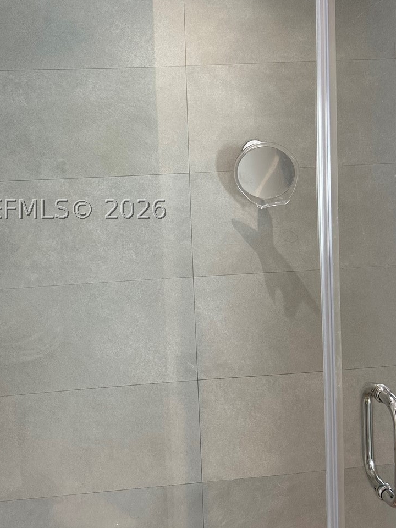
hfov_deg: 35.6
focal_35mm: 40
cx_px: 134
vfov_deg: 46.5
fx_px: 610
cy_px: 209
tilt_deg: -3.2
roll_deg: +2.5
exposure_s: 1/60
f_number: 1.78
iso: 125
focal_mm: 6.86
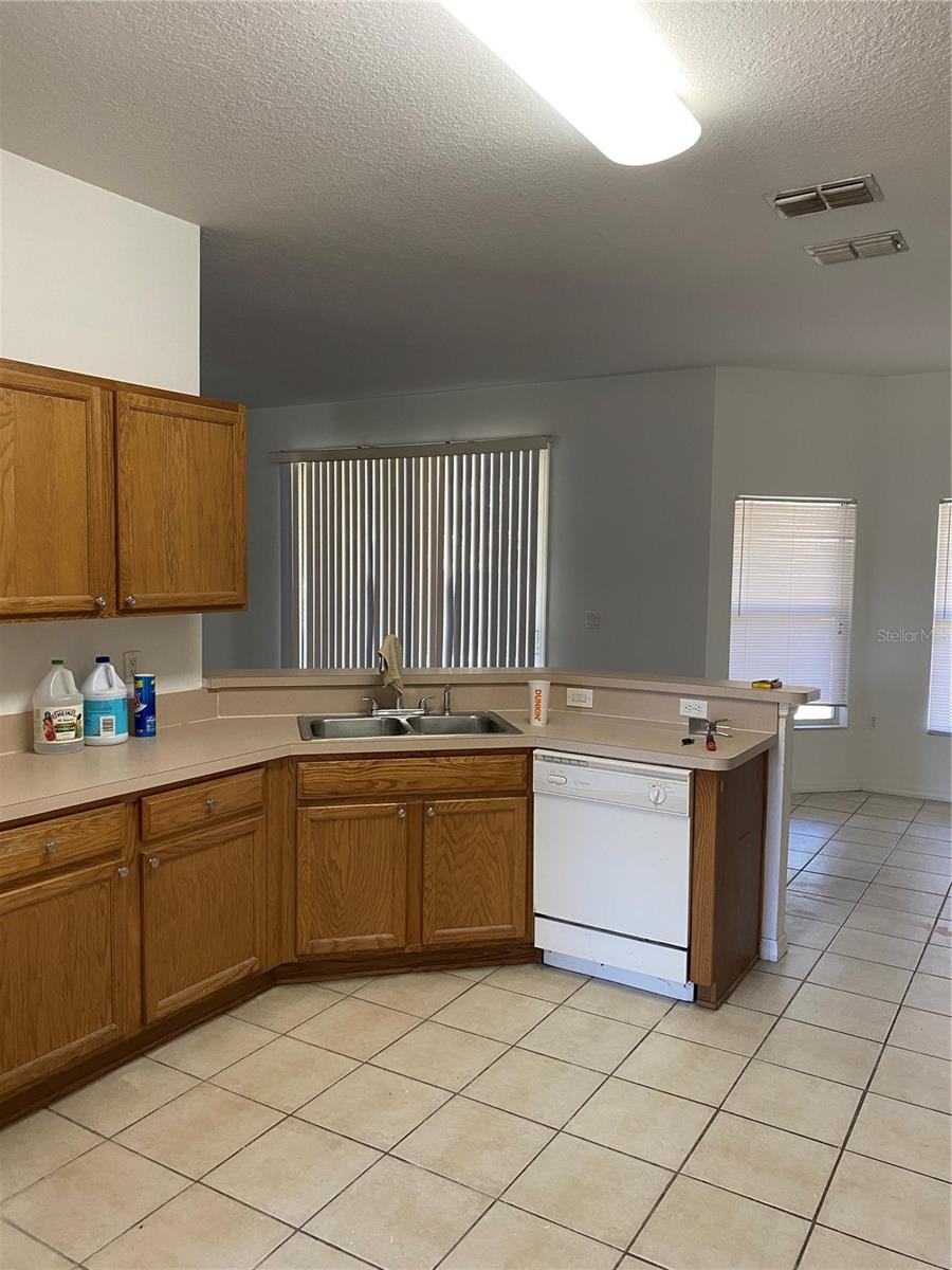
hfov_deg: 53.1
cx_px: 476
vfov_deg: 67.3
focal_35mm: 26
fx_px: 953
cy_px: 635
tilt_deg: -3.2
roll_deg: -0.3
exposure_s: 1/60
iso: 160
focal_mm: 4.25
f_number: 1.8
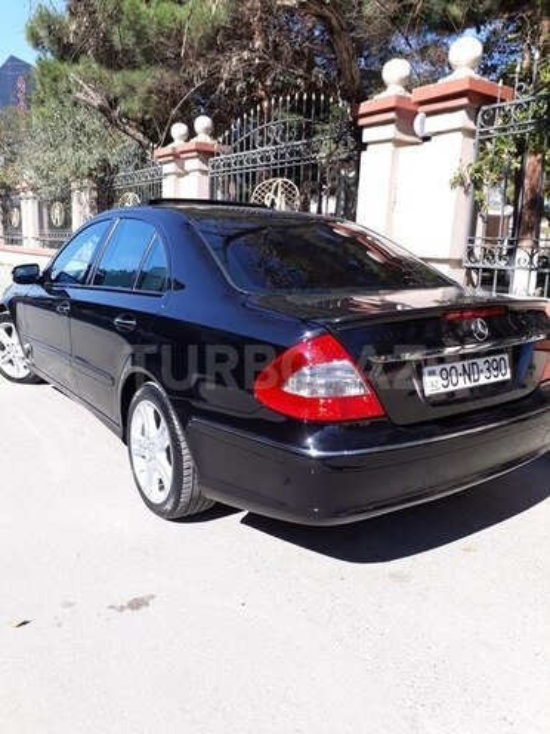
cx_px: 275
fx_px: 572
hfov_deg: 51.4
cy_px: 367
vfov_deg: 65.3
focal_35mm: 27
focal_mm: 3.6
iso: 40
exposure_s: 1/622
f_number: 1.9
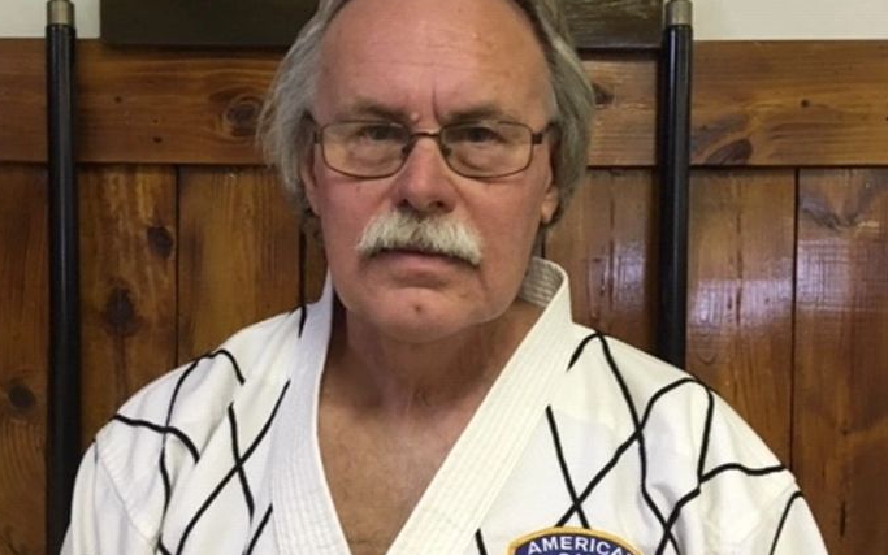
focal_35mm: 42
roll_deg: +1.4
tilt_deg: -2.8
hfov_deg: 47.2
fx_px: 1017
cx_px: 437
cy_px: 326
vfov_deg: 30.5
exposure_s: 1/20
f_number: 2.2
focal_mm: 4.15
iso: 200
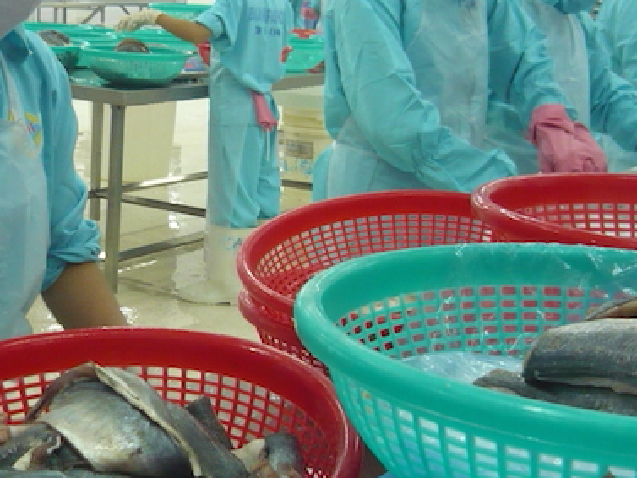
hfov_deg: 27.6
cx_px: 221
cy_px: 257
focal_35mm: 70
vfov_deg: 21.0
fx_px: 1289
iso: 320
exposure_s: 1/30
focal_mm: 5.5
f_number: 2.8
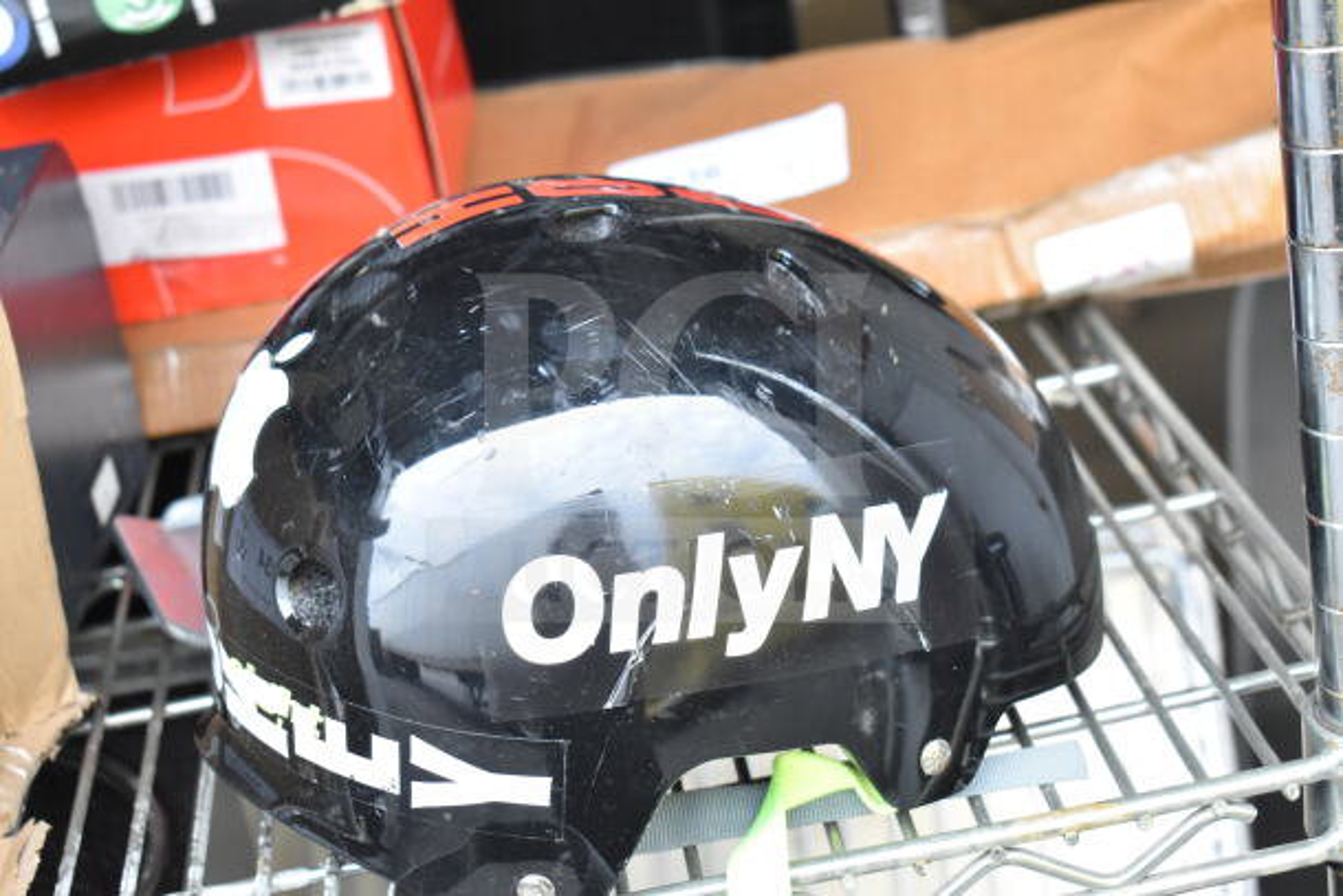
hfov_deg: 29.9
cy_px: 448
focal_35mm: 68
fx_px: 2519
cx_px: 672
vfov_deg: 20.2
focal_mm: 45
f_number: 5.6
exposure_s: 1/125
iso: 1600
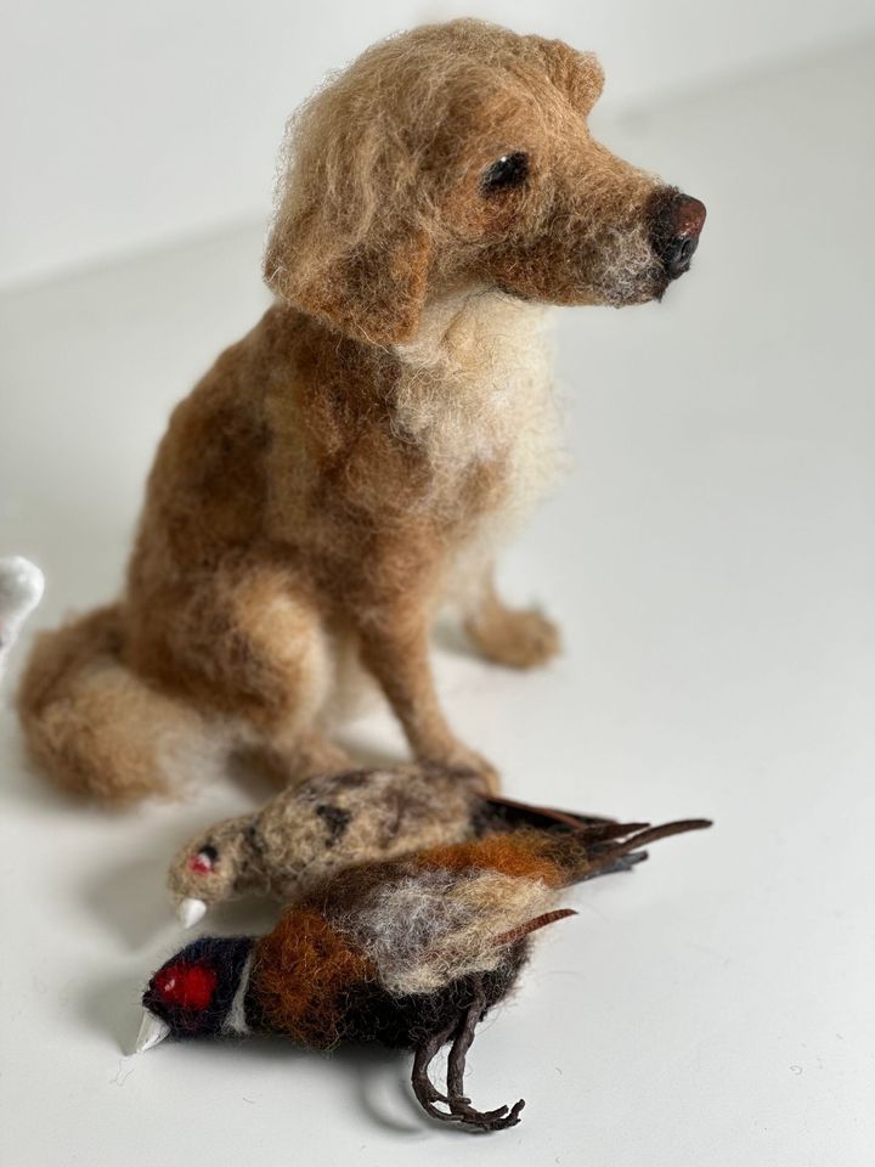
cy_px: 584
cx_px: 438
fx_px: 2595
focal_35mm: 77
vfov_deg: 25.3
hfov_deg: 19.1
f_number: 2.8
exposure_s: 1/100
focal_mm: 9
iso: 32
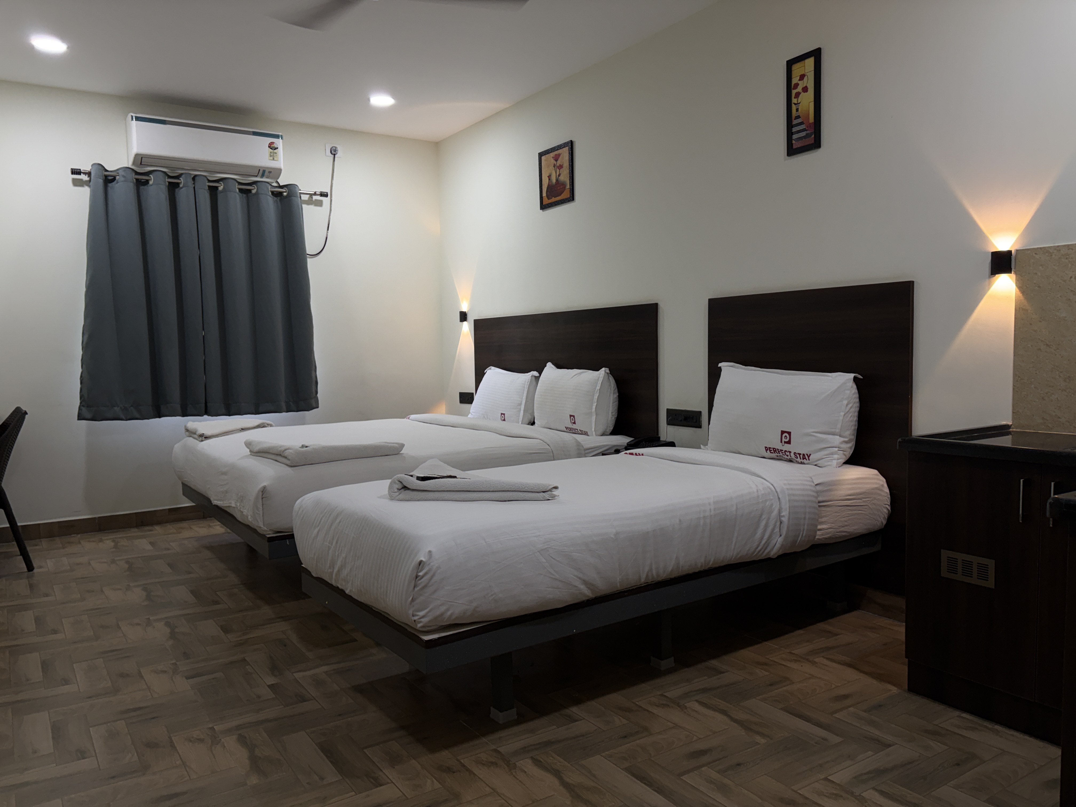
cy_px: 404
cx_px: 538
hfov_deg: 67.3
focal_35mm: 26
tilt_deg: -3.3
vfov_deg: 53.1
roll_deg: +0.7
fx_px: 808
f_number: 1.6
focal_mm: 5.96
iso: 64
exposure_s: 1/100
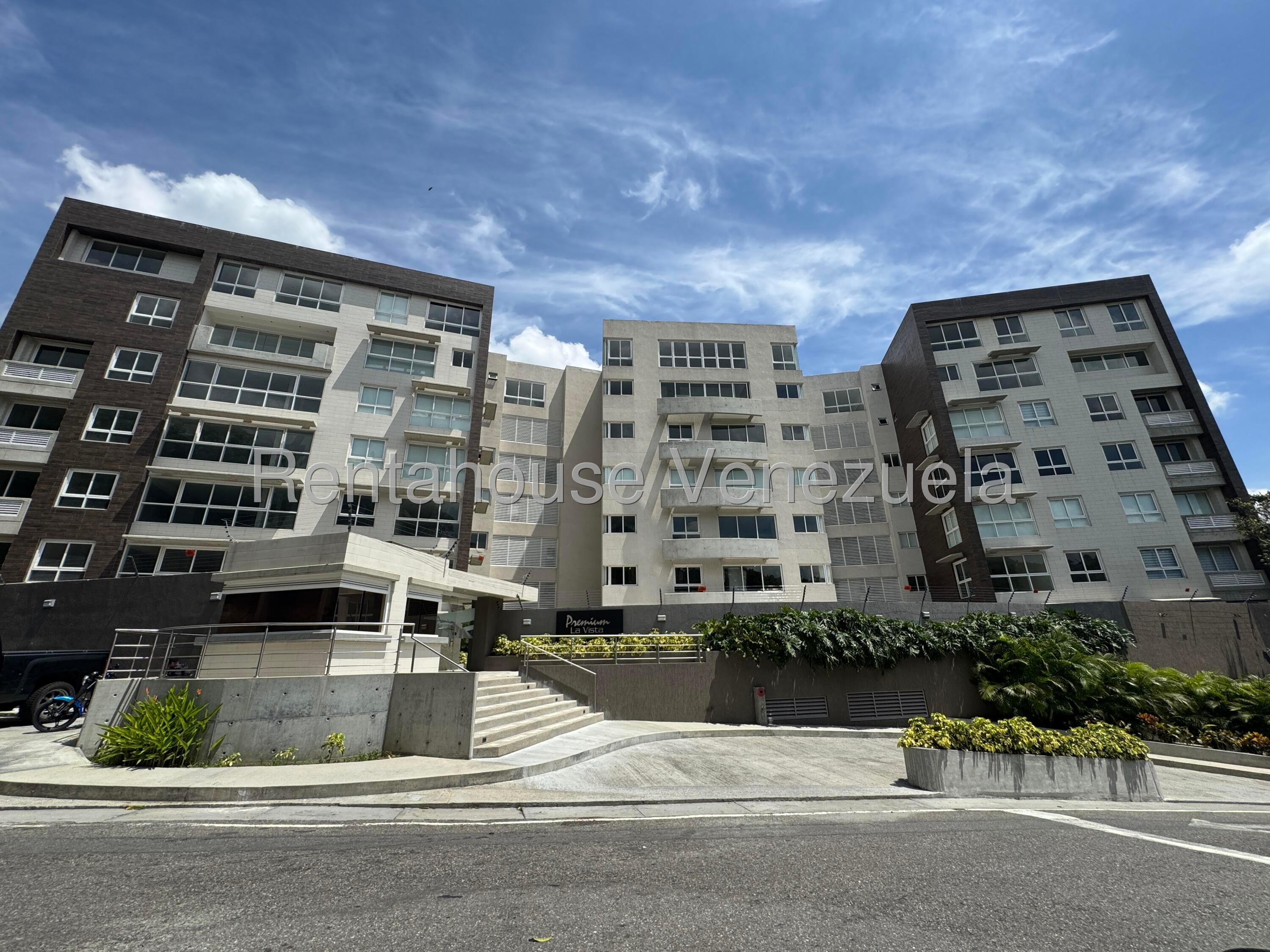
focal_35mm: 14
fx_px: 514
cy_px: 476
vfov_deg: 85.7
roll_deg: +1.2
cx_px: 635
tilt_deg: +19.7
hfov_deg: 102.1
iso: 50
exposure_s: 1/2874
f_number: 2.2
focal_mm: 2.22
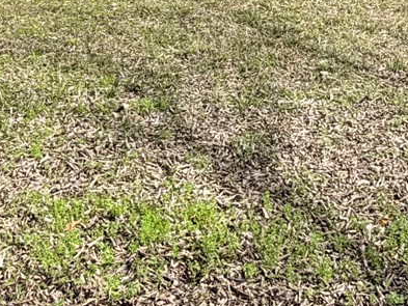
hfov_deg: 26.6
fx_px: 861
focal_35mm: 73
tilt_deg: -9.4
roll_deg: +0.1
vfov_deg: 18.6
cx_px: 245
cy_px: -104
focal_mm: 2.22
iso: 25
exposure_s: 1/770
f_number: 2.2
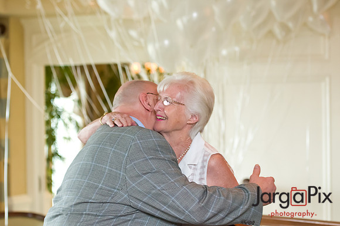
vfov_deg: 13.0
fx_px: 990
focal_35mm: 105
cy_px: 113
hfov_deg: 19.5
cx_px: 170
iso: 1600
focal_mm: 70
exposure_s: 1/160
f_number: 3.2
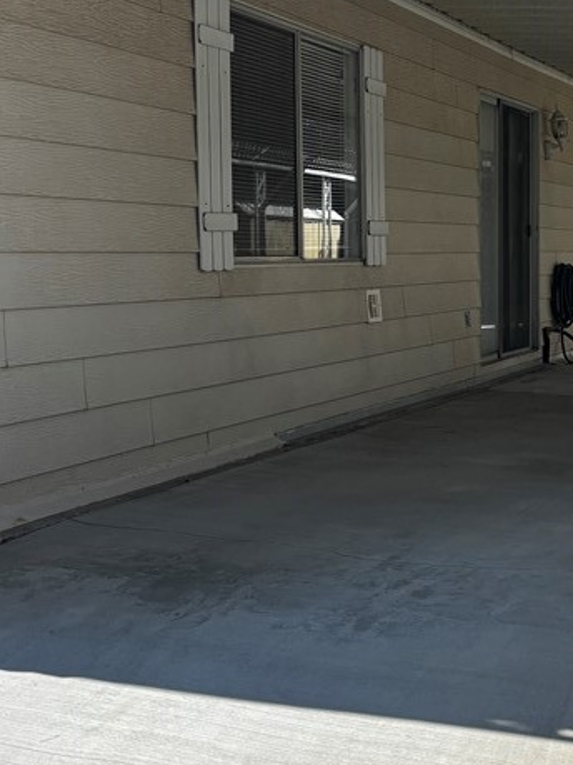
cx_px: 425
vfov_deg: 33.1
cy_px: 305
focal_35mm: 58
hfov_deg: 25.0
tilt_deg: -3.2
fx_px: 1281
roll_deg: -1.2
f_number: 1.6
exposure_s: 1/3205
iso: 50
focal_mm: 5.96
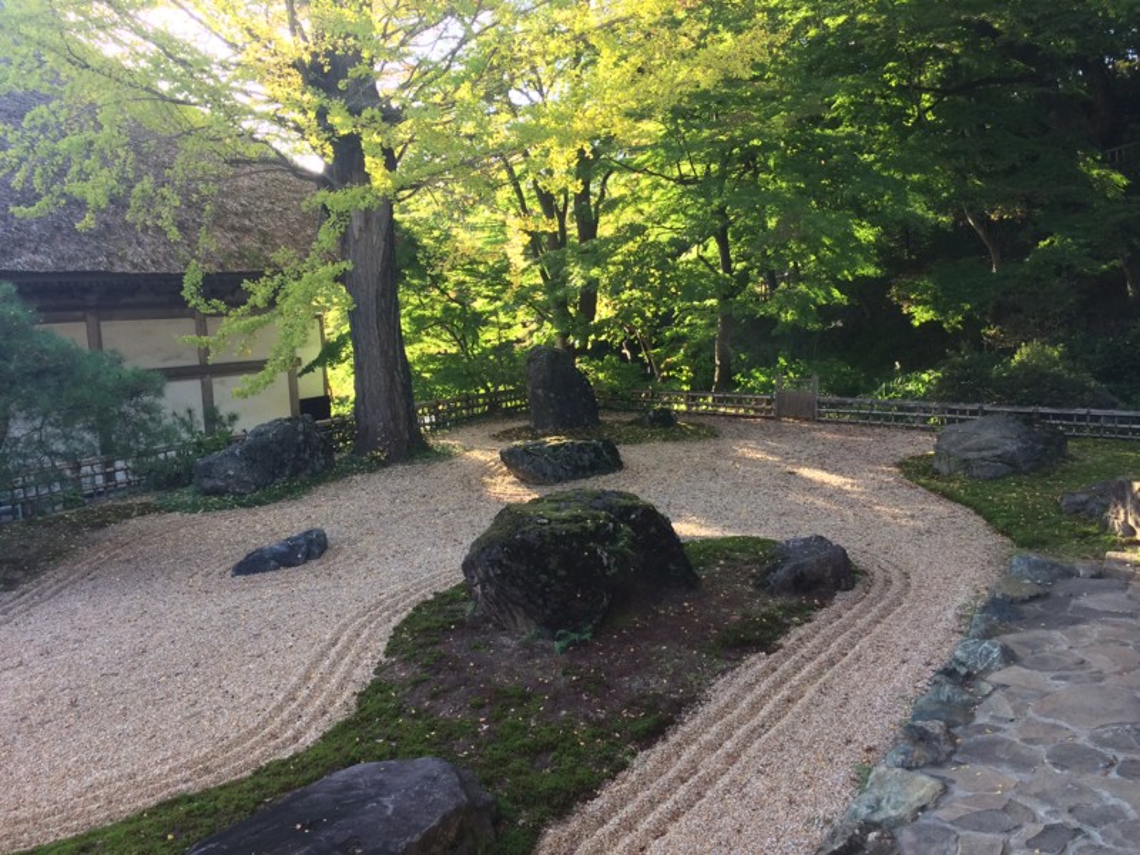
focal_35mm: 29
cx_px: 570
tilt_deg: -10.0
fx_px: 955
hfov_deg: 61.7
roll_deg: +1.6
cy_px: 428
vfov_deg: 48.2
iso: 64
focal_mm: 4.15
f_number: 2.2
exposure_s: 1/120
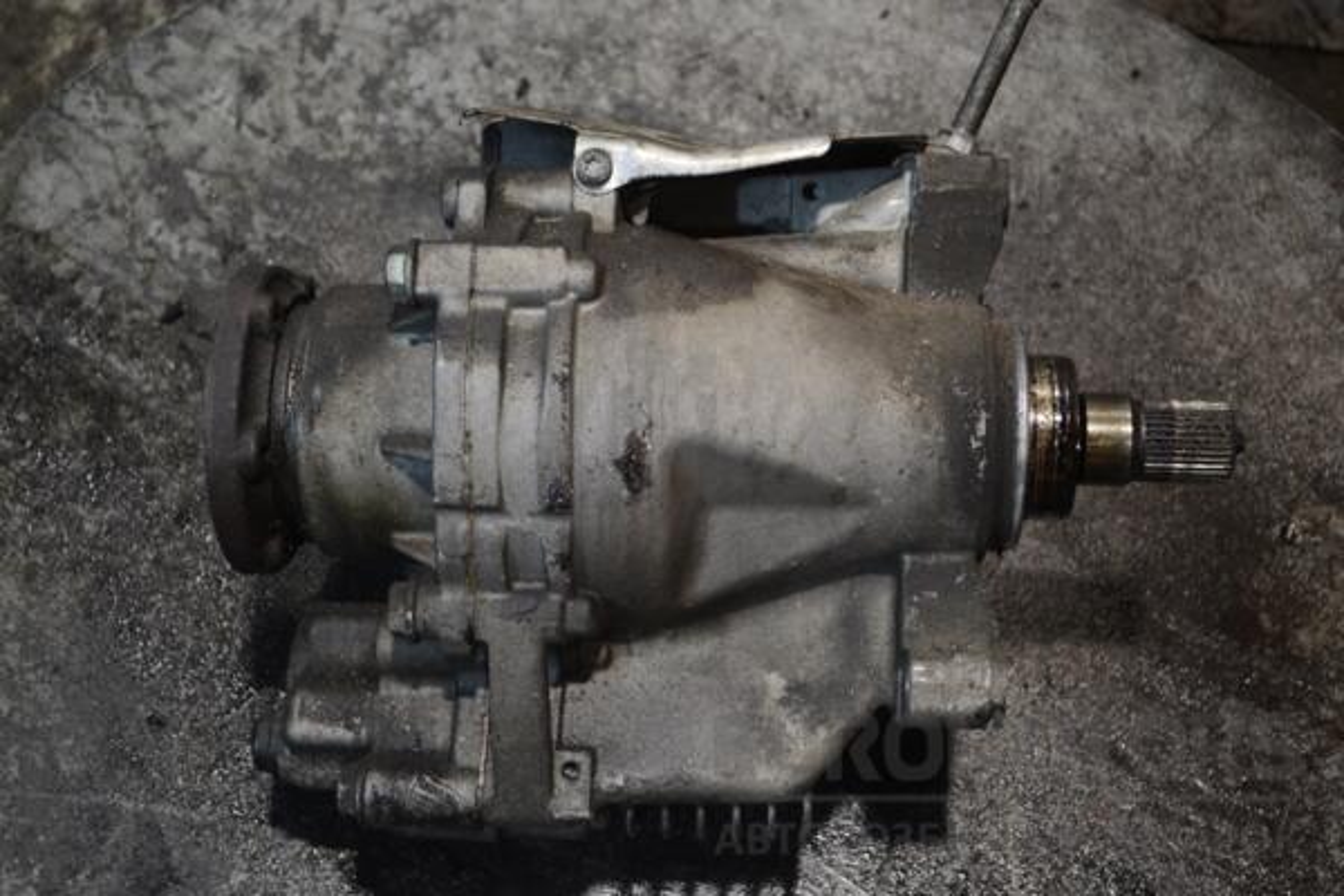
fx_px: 1904
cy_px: 448
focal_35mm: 51
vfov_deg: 26.5
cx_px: 672
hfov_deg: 38.9
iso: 500
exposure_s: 1/30
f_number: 5
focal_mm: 34
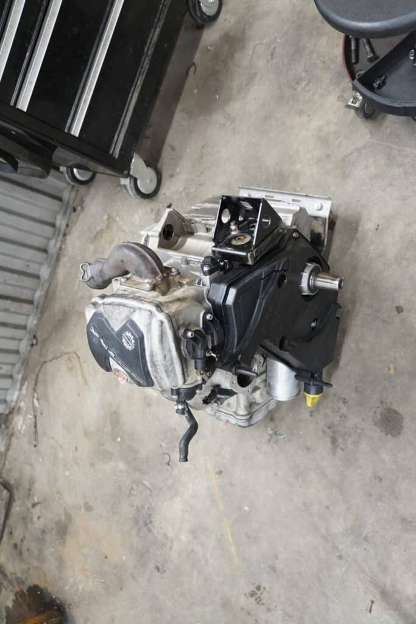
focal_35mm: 27
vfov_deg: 67.4
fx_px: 468
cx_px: 208
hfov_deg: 47.9
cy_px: 312
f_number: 3.5
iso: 1000
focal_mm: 18
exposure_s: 1/60
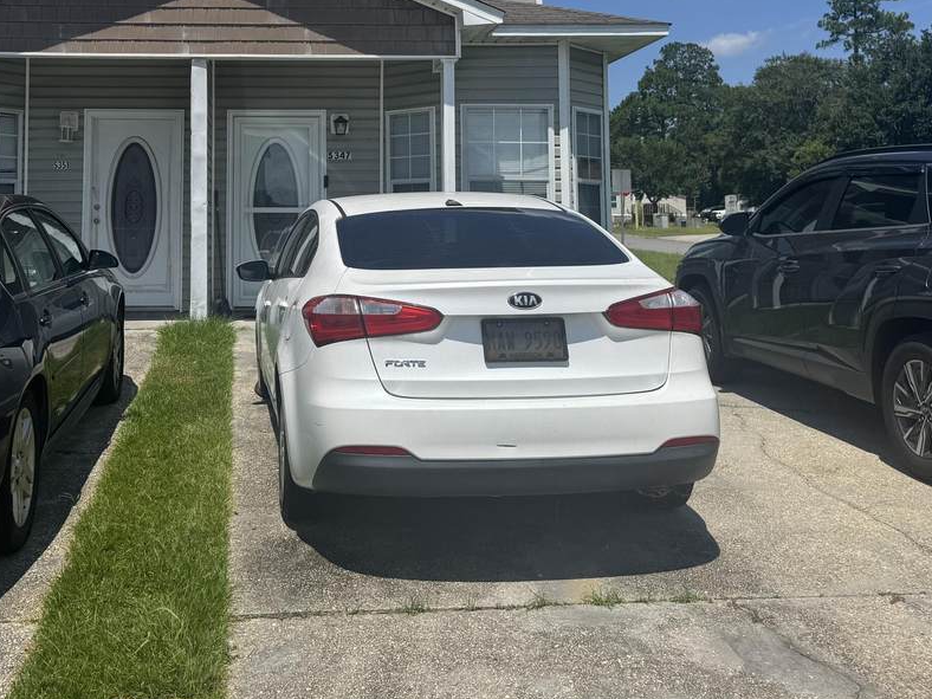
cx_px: 270
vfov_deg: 35.7
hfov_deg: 46.6
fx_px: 1050
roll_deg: +0.1
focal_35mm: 39
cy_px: 144
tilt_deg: +4.3
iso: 80
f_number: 1.78
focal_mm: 6.76
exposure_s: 1/6410
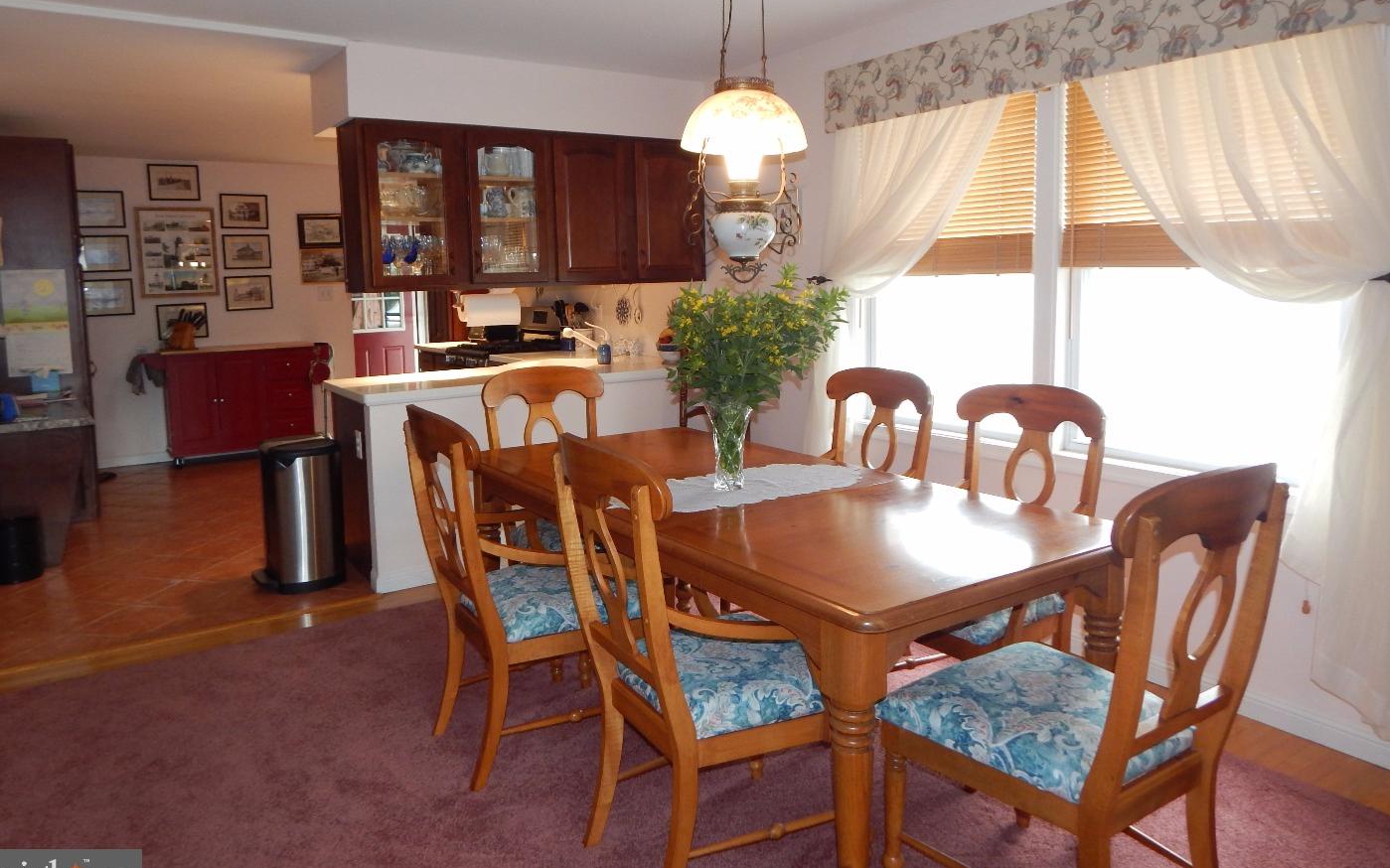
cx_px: 684
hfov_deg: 74.8
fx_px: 909
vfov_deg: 50.9
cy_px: 369
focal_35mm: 24
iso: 180
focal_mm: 4
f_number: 3
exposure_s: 1/30
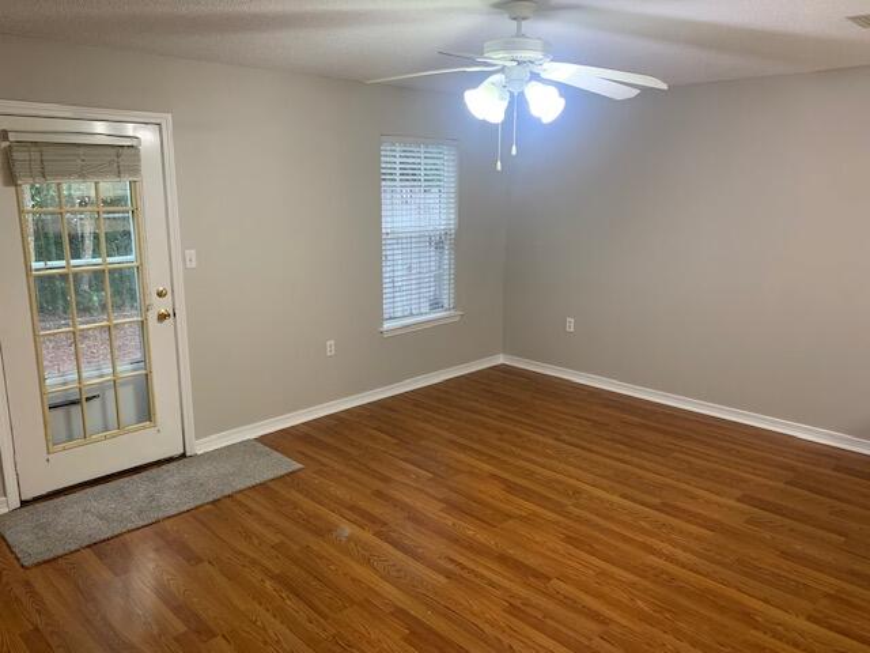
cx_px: 435
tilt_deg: -12.1
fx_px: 653
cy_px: 326
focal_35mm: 26
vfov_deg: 53.1
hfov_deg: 67.3
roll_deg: -1.2
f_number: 1.8
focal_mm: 4.25
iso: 250
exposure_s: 1/60
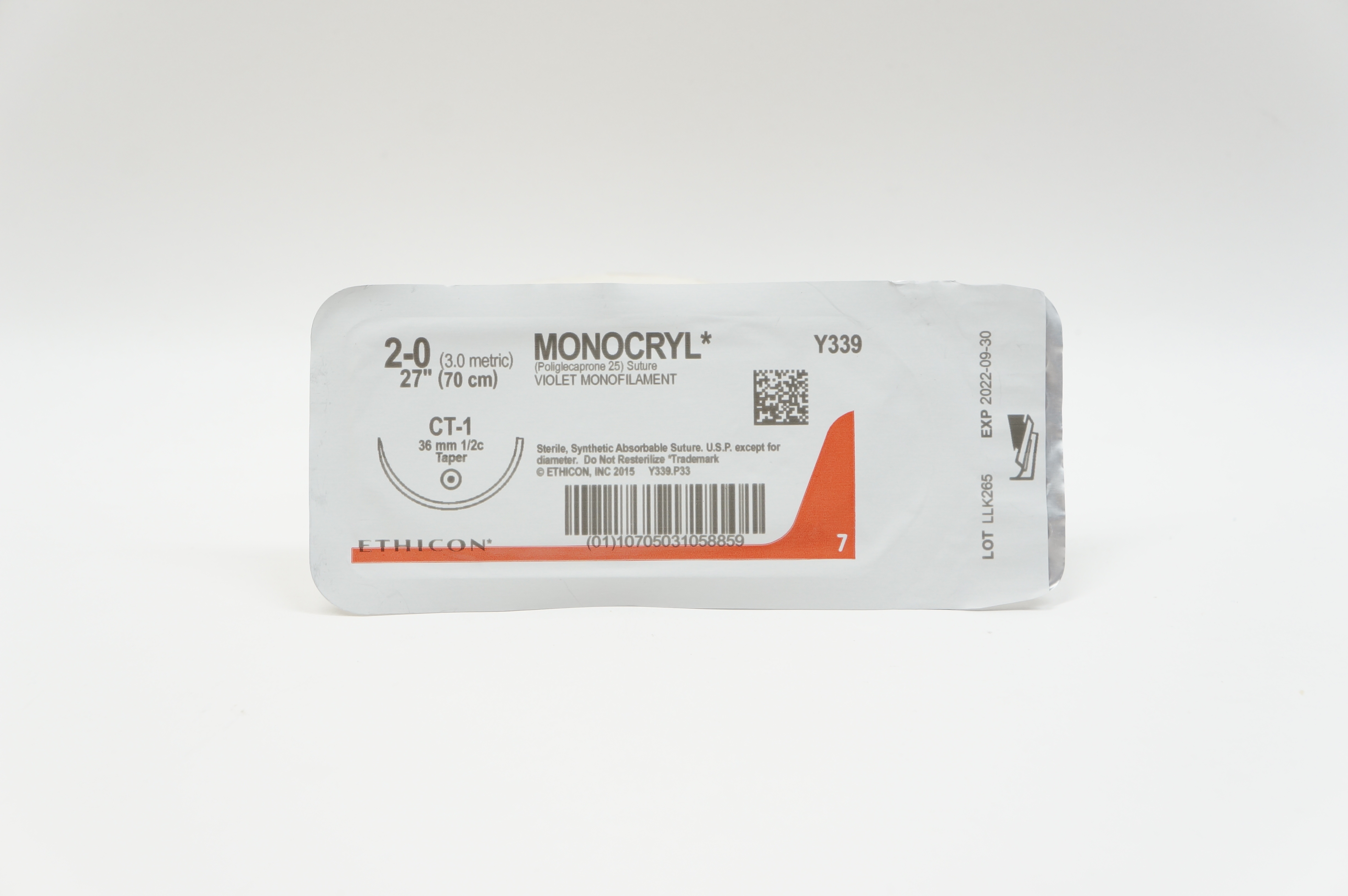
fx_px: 1851
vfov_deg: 27.2
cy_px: 448
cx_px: 674
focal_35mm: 50
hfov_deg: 40.0
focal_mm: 33
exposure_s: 1/50
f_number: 6.3
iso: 400
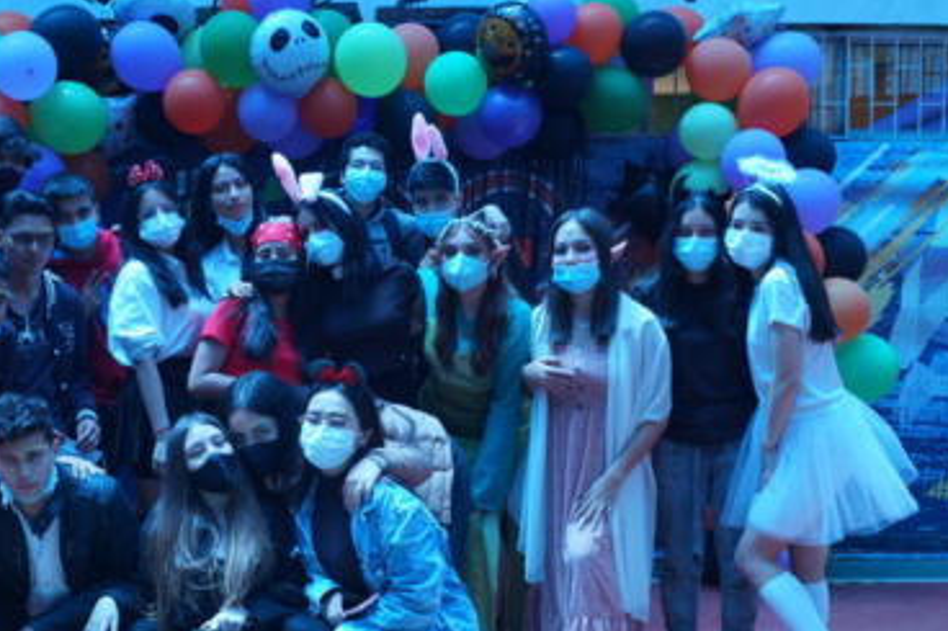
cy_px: 362
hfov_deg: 34.8
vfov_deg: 23.7
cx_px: 327
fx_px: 1500
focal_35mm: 57
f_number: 8
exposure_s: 1/60
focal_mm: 28
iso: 320
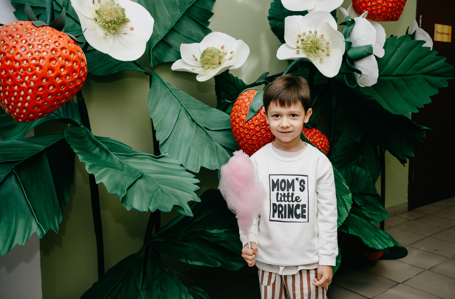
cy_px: 137
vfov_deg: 36.0
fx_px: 460
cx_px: 244
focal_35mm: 37
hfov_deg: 52.6
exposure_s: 1/160
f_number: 4
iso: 320
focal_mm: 34
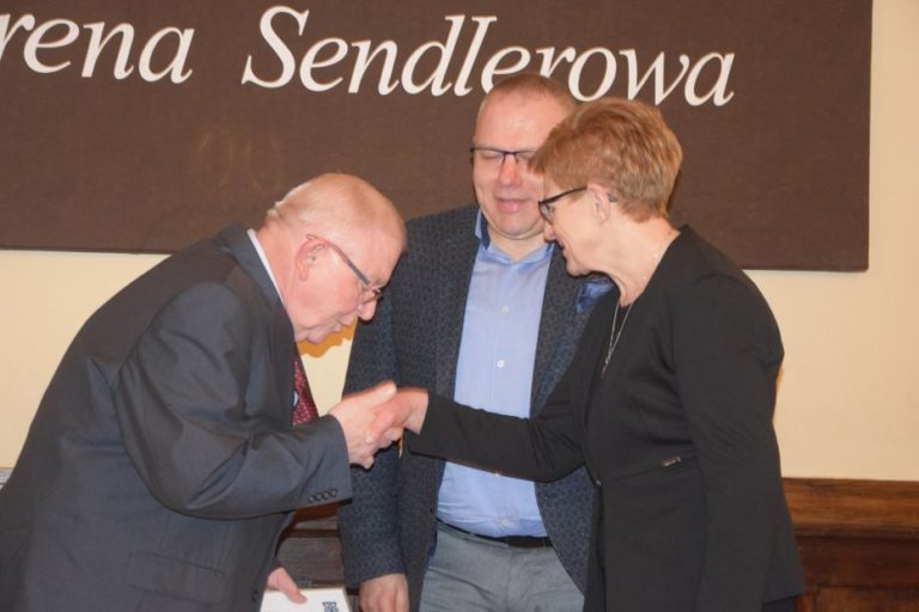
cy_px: 306
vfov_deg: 14.7
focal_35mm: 93
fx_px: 2374
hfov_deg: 21.9
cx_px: 460
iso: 3200
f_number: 5.3
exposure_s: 1/60
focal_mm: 62
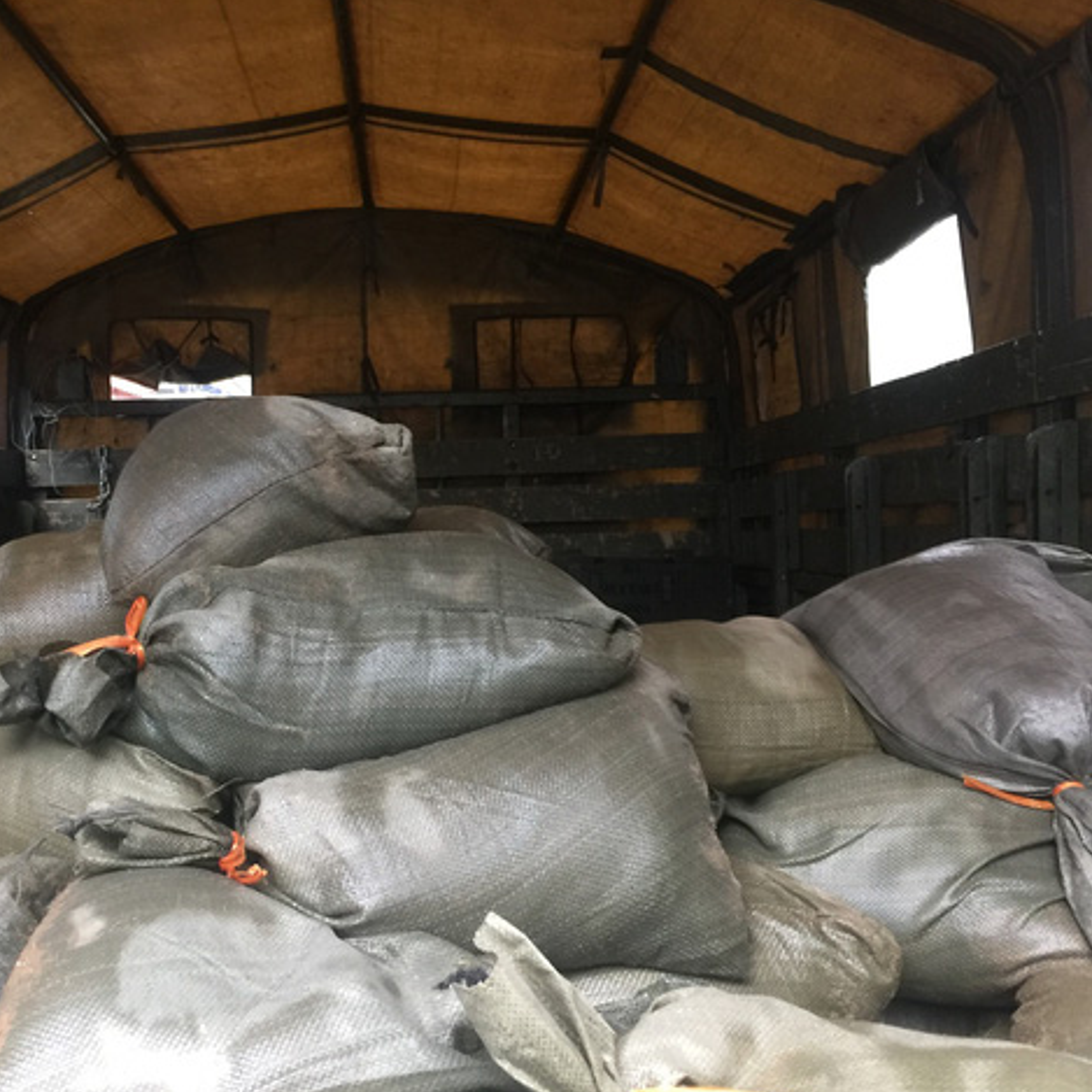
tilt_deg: -0.4
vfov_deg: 47.2
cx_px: 403
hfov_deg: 46.8
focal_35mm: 35
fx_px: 1249
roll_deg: -1.5
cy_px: 545
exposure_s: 1/17
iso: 100
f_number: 2.2
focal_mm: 4.15
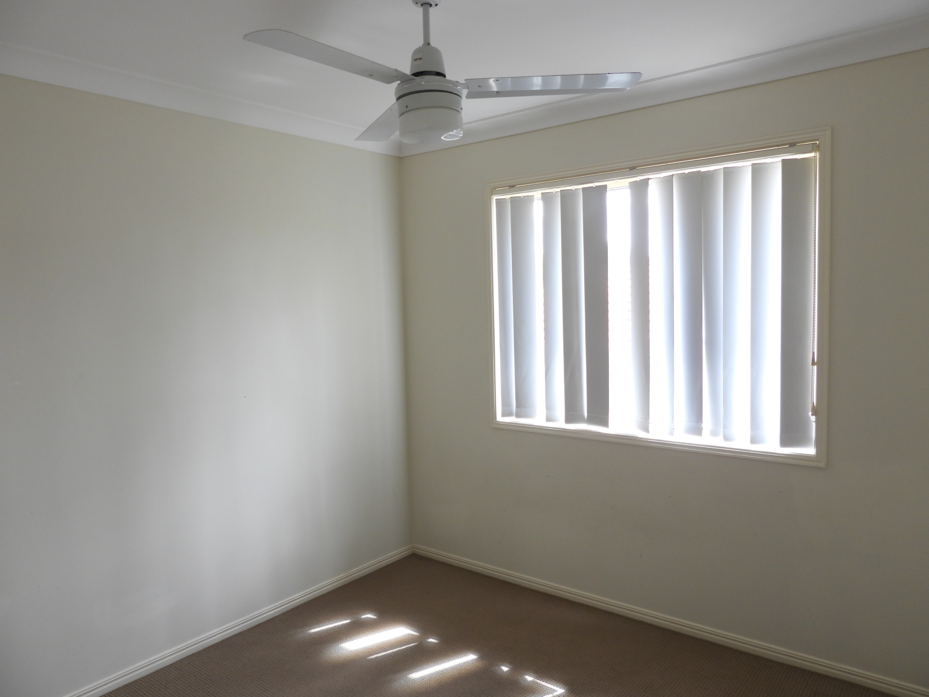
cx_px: 464
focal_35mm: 24
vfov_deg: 56.8
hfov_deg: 71.6
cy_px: 348
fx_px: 644
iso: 110
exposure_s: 1/30
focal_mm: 4.3
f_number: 2.8
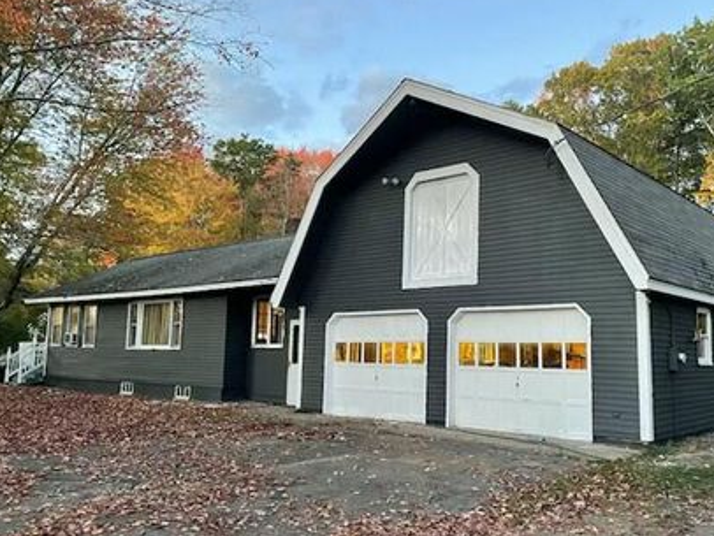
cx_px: 404
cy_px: 279
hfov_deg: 56.6
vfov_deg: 44.2
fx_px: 660
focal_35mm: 32
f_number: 1.6
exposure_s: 1/60
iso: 320
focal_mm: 4.2
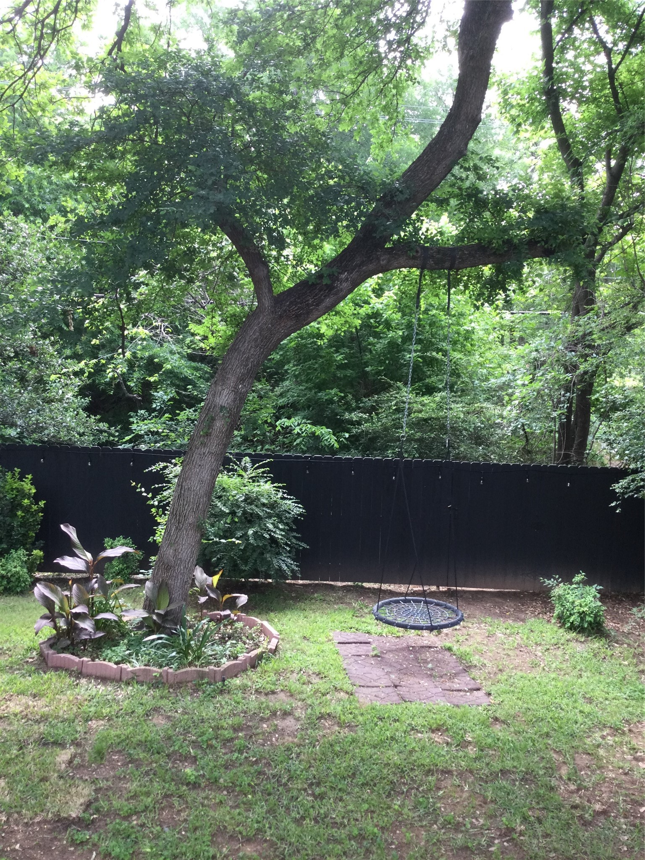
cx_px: 322
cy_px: 430
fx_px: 770
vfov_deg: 58.4
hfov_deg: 45.4
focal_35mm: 31
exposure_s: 1/40
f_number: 2.4
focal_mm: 3.3
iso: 25
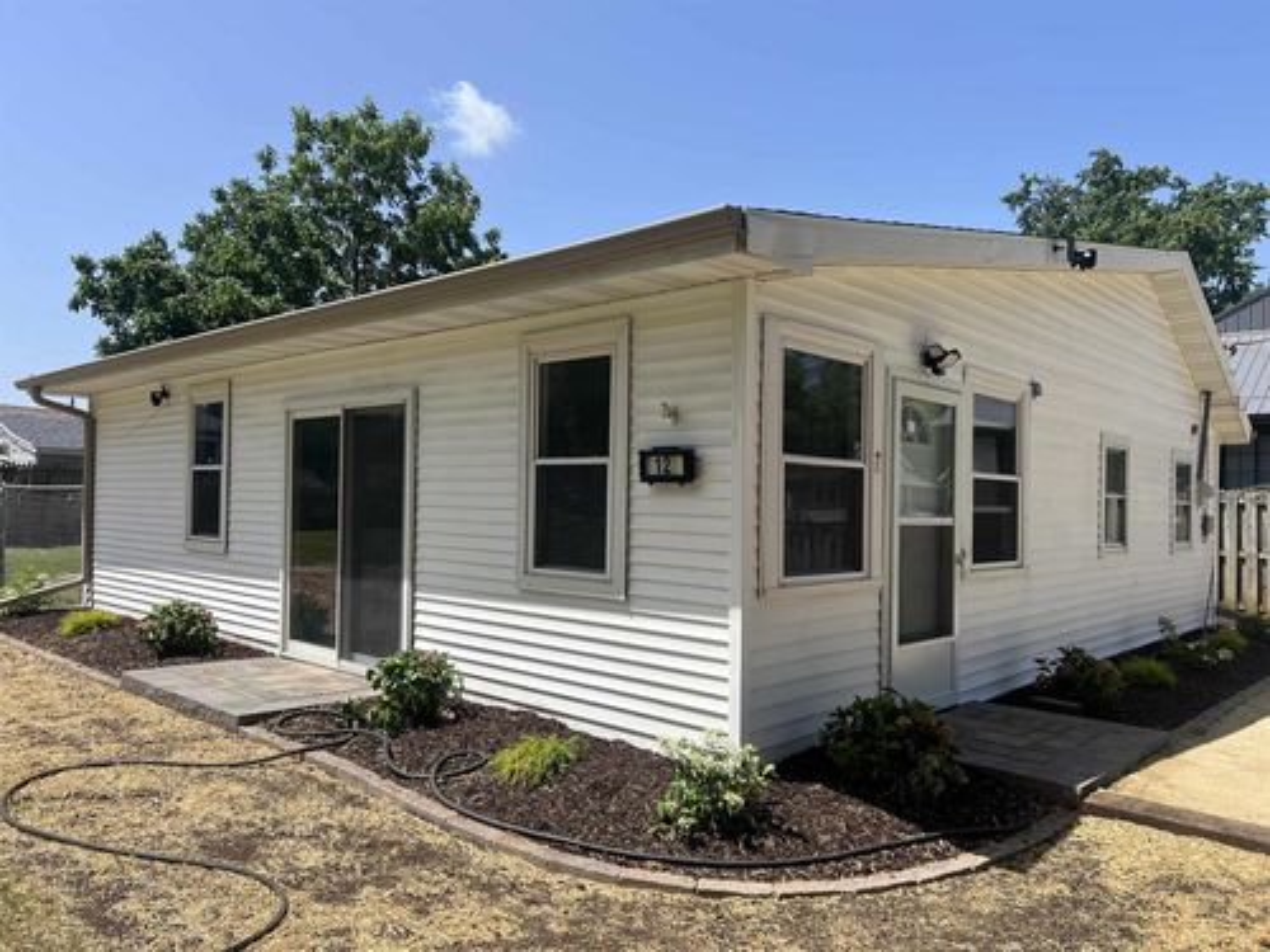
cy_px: 476
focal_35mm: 26
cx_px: 635
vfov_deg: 53.1
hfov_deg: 67.3
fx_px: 954
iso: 50
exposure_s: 1/3571
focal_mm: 5.7
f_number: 1.5
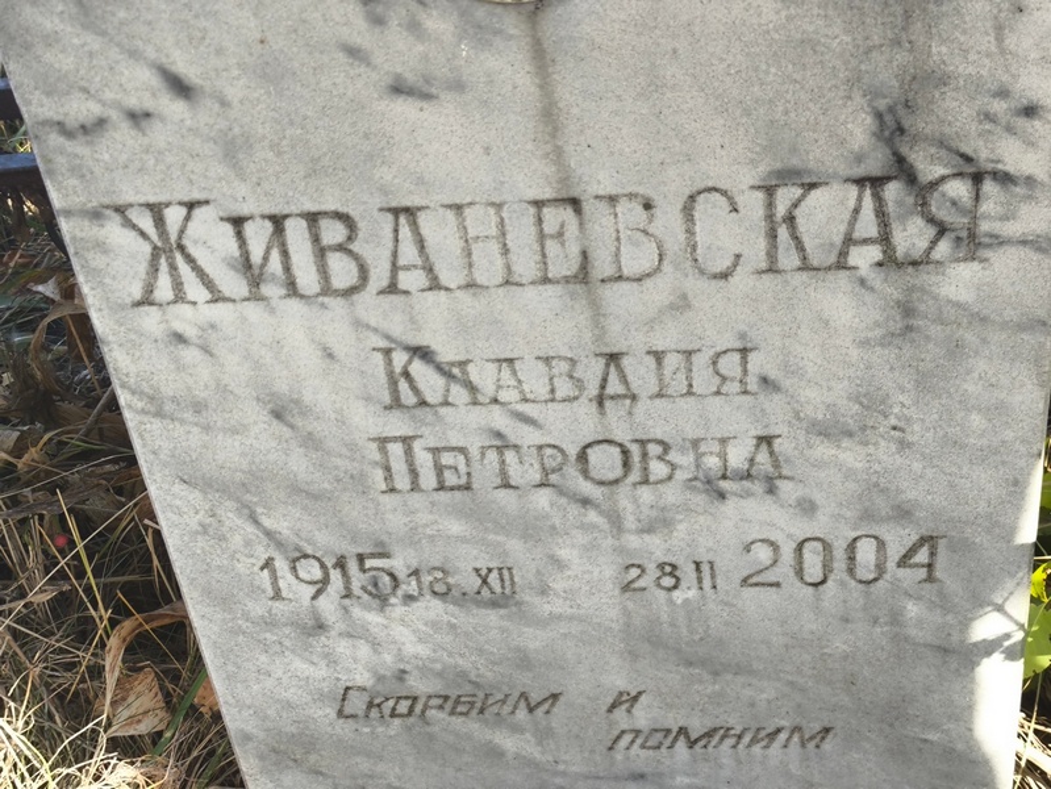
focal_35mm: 50
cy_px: 394
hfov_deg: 38.2
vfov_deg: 29.1
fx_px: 1519
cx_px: 526
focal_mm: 4.71
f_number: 1.7
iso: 50
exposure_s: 1/140
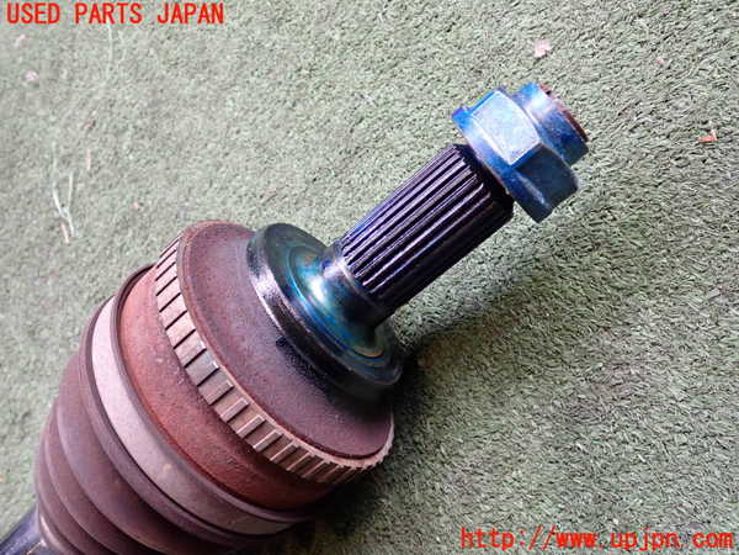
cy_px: 278
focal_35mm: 30
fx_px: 640
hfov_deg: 60.0
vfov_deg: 46.8
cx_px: 370
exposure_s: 1/125
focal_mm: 5.4
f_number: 2.3
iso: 320
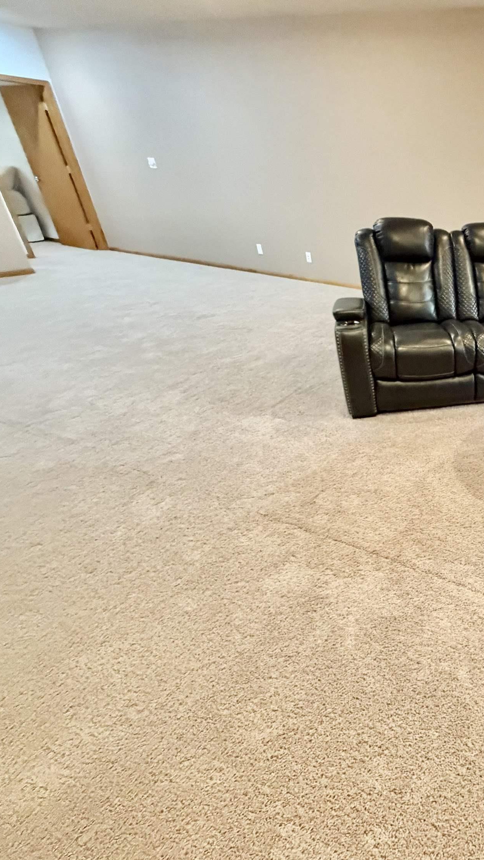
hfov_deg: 41.0
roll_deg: -2.4
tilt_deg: -26.9
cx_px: 551
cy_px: 424
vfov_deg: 83.8
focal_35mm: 21
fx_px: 479
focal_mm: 2.22
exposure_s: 1/60
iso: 800
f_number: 2.2
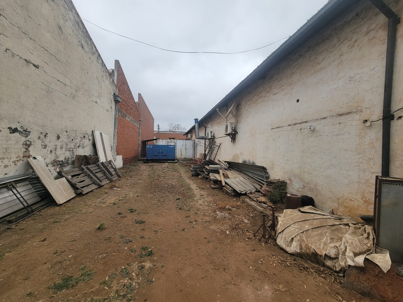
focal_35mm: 13
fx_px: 151
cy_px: 151
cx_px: 202
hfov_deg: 106.2
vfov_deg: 89.9
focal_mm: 2.2
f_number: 2.2
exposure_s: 1/796
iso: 50
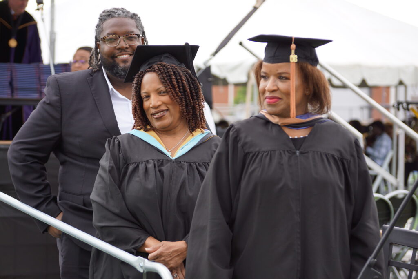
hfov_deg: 13.0
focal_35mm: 158
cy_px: 140
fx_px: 1829
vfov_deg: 8.7
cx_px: 209
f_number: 4.5
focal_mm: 105
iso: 200
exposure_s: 1/200
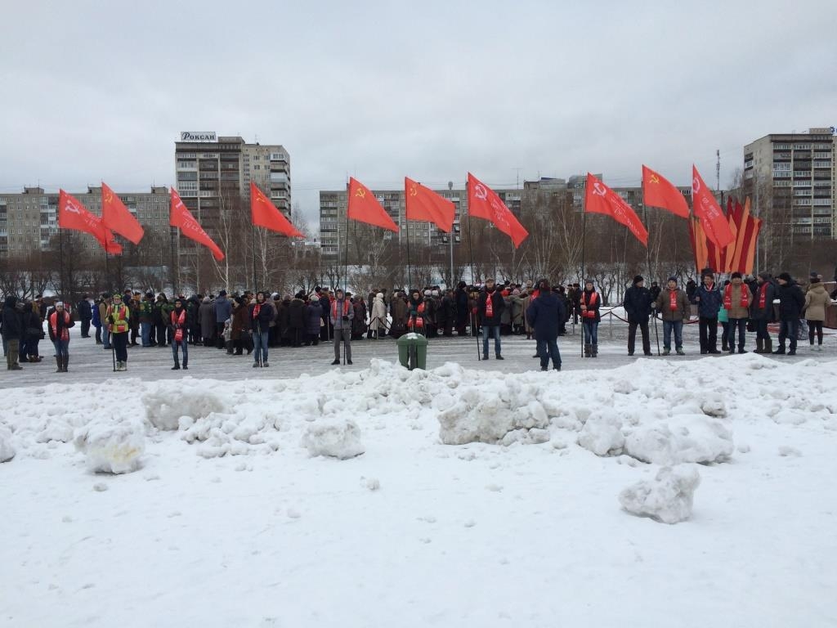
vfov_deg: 48.2
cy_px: 314
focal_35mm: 29
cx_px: 418
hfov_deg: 61.7
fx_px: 701
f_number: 2.2
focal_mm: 4.15
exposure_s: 1/273
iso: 32
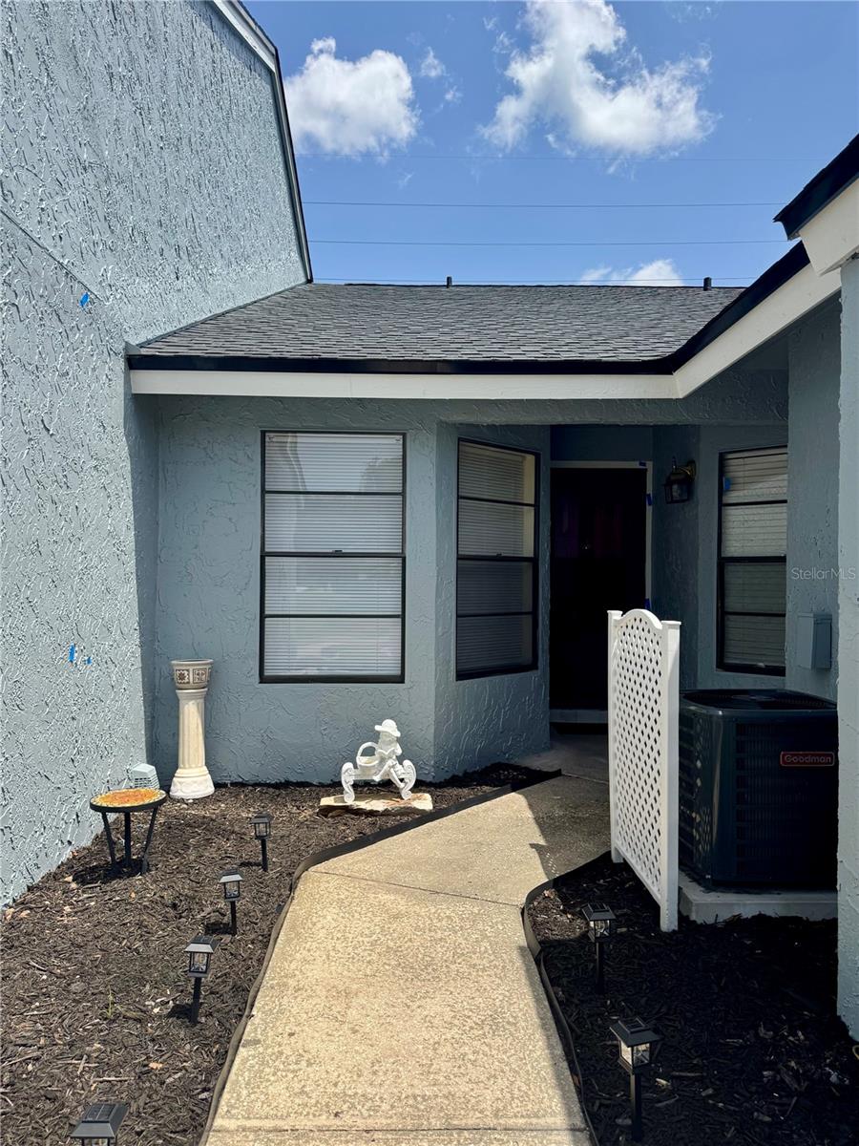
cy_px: 573
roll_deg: -0.5
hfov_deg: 56.8
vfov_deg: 71.6
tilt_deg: -0.2
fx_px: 794
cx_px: 430
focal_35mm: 24
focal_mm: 6.76
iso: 80
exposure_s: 1/4310
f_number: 1.78
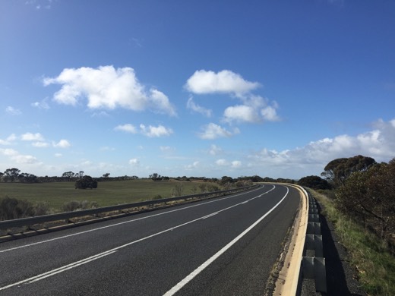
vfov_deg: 48.2
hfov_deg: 61.7
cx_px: 198
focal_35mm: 29
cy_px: 148
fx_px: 331
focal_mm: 4.15
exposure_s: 1/2639
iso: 32
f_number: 2.2
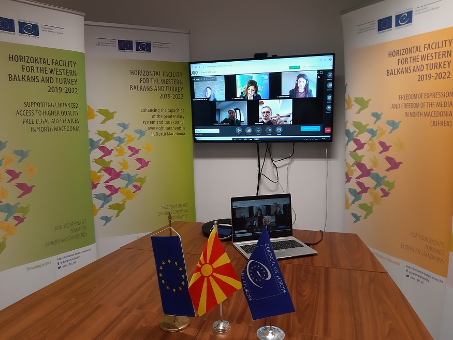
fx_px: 353
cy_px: 170
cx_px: 226
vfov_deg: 51.3
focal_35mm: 27
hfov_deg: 65.3
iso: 125
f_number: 1.7
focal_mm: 3.93
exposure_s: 1/50
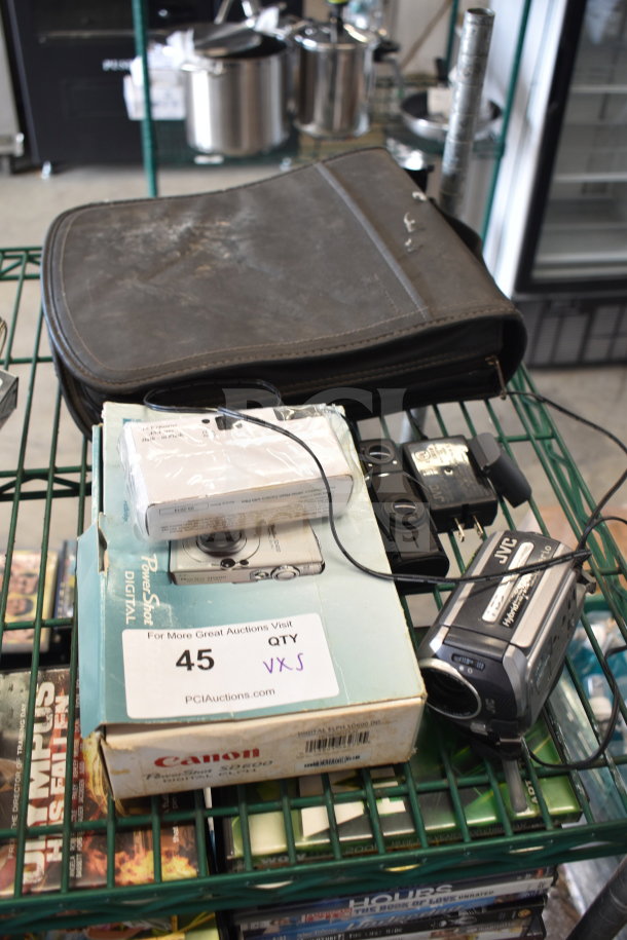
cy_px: 470
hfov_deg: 40.0
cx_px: 314
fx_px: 862
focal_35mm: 33
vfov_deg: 57.2
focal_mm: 22
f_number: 3.8
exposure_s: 1/40
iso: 400
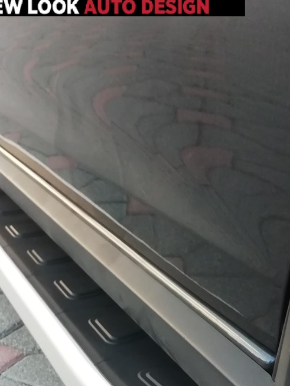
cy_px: 299
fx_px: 592
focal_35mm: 53
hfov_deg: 27.5
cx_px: 125
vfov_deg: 35.2
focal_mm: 3.46
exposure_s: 1/100
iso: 80
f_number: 2.2
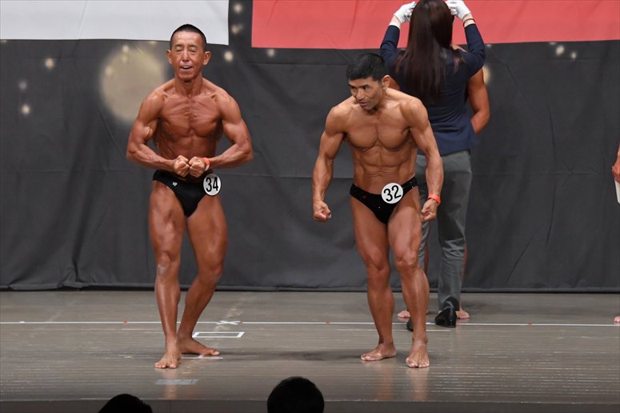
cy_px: 206
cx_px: 310
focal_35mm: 217
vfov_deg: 6.3
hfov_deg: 9.5
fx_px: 3735
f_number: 5.6
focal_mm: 145
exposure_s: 1/400
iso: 5000
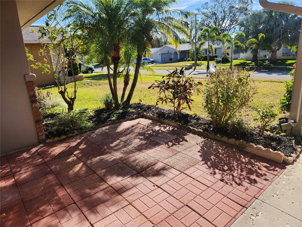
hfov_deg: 73.9
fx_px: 201
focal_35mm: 23
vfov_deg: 58.9
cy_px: 114
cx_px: 151
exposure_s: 1/781
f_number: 1.8
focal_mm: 5.4
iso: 20
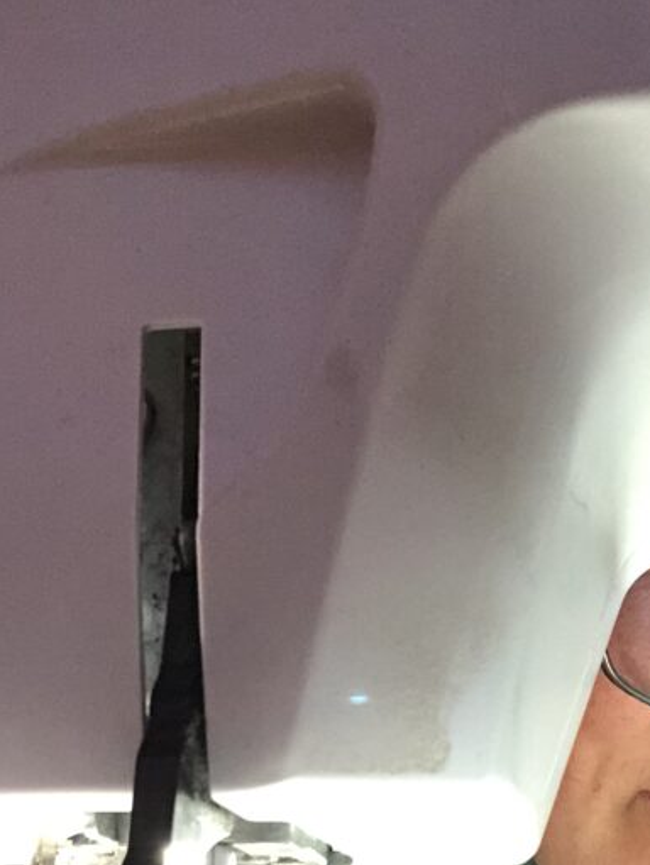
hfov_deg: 22.9
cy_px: 782
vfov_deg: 29.0
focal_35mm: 64
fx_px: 1600
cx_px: 405
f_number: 2.2
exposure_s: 1/25
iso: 500
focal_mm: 2.87
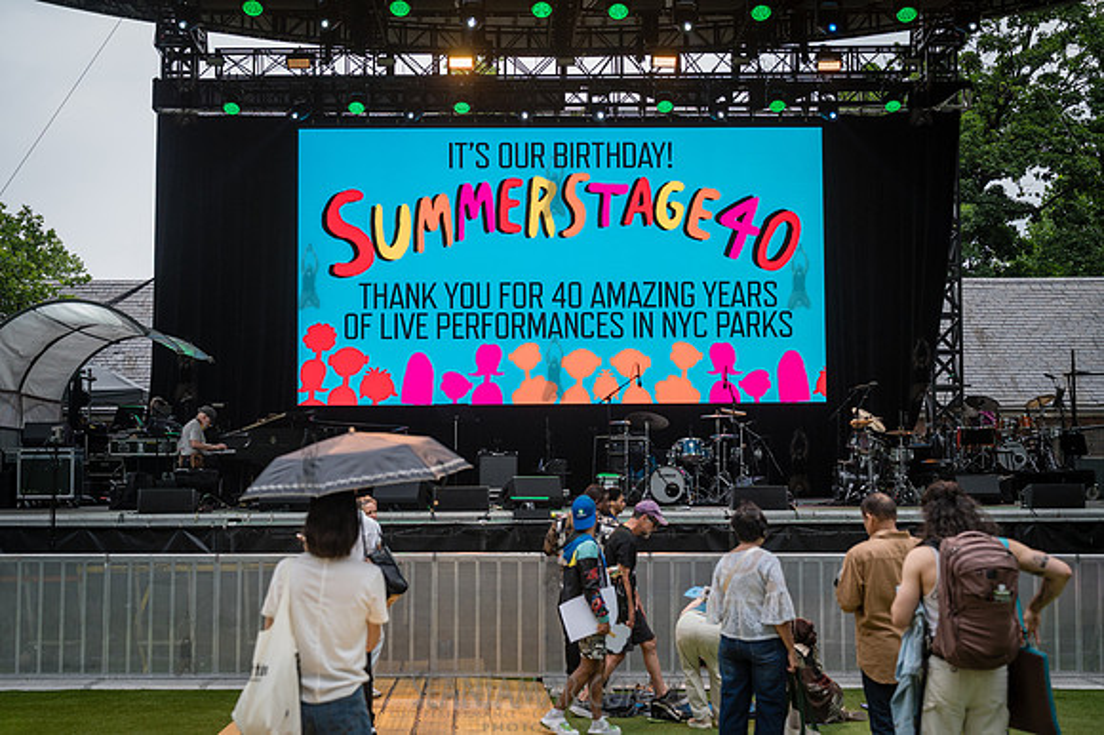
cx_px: 552
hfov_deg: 36.3
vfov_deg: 24.6
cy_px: 368
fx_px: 1686
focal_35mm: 55
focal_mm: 55
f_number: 4
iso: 500
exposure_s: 1/1000
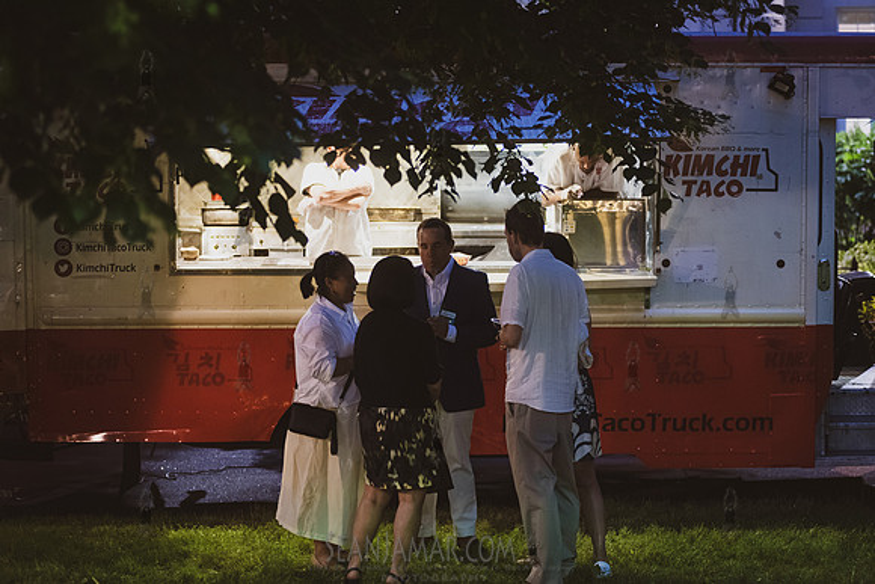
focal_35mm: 92
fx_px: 2237
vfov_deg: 14.9
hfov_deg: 22.1
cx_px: 438
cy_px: 292
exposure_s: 1/125
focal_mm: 92
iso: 6400
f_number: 3.2
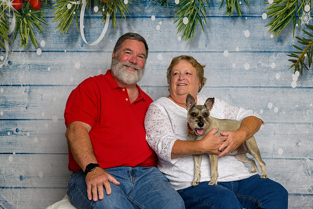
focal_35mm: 55
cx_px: 156
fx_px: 478
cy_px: 104
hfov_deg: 36.2
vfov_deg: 24.6
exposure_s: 1/160
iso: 400
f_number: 10
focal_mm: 55
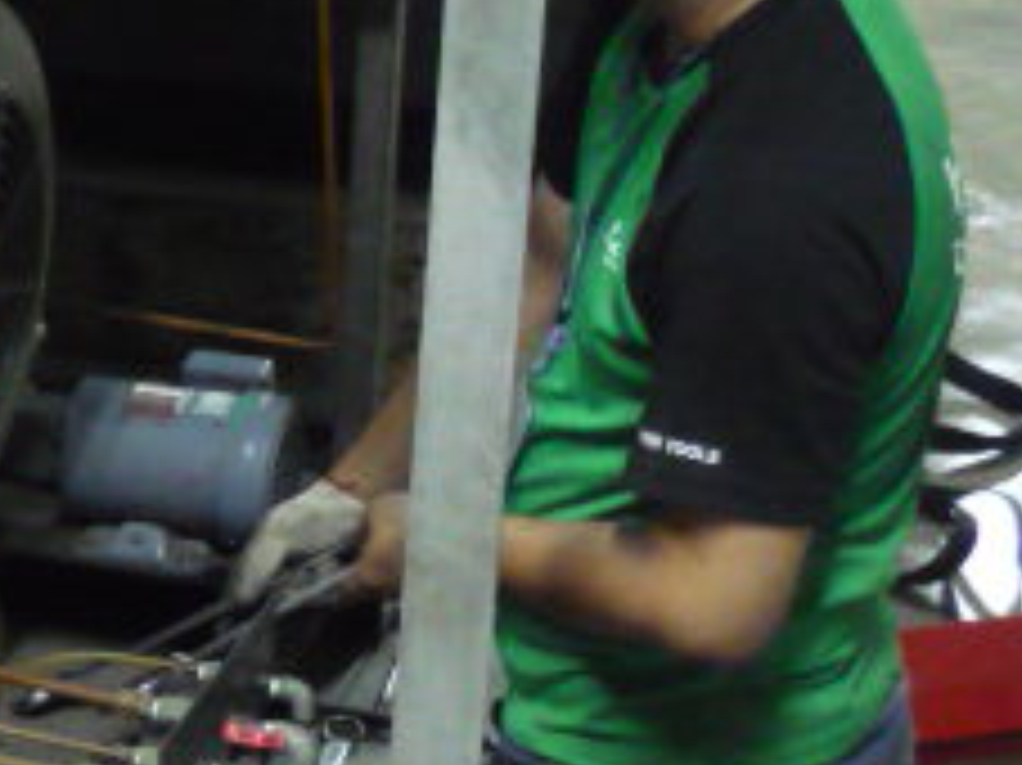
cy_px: 324
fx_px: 2744
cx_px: -347
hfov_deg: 19.3
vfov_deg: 15.9
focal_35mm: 93
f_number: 2.8
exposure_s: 1/15
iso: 800
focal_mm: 5.5
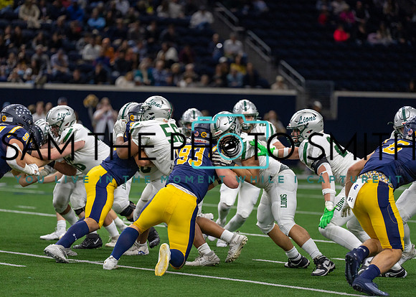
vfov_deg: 6.9
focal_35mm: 210
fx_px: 2475
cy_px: 148
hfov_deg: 9.6
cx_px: 208
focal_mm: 200
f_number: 2.8
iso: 2000
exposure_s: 1/1000
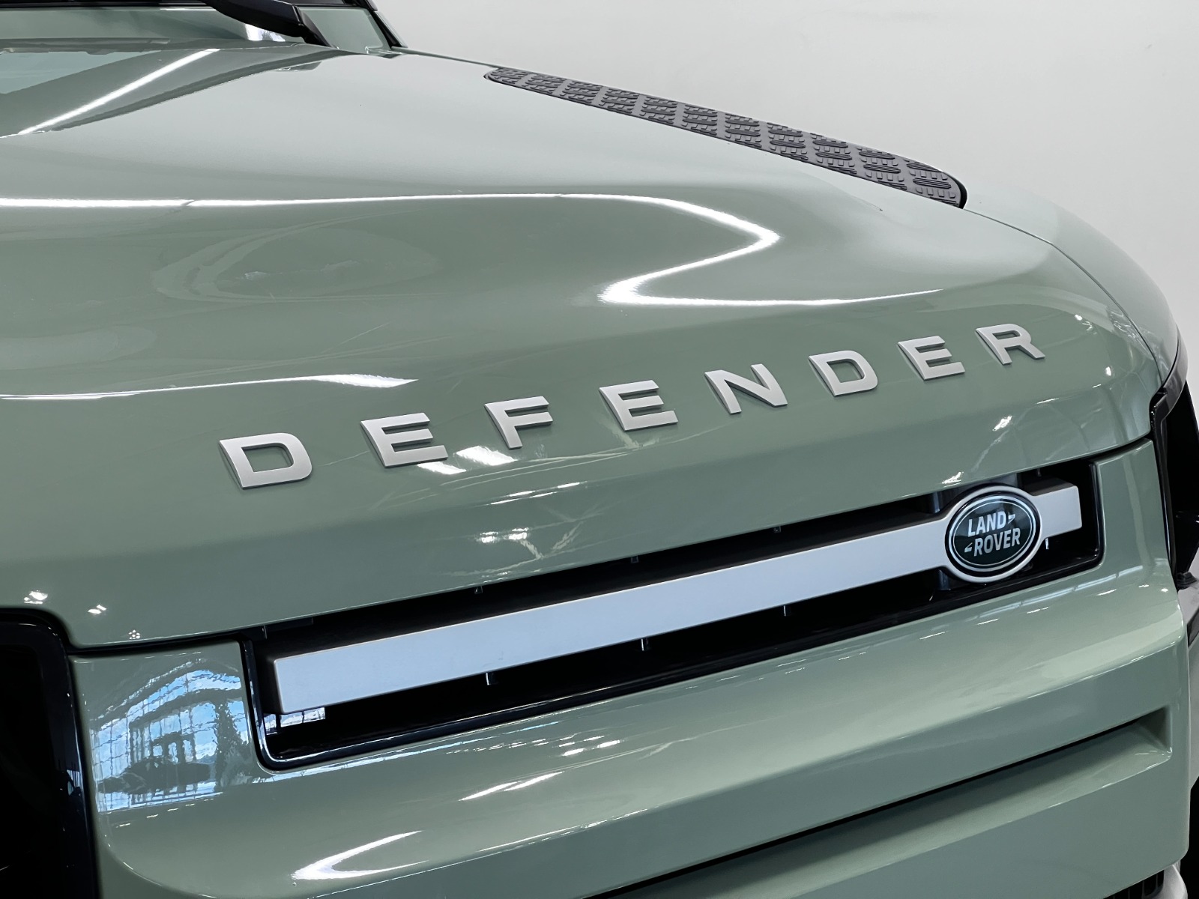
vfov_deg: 19.1
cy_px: 450
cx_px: 600
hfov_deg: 25.3
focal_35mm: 77
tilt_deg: -11.8
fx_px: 2667
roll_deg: -1.6
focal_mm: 9
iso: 200
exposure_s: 1/120
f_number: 2.8
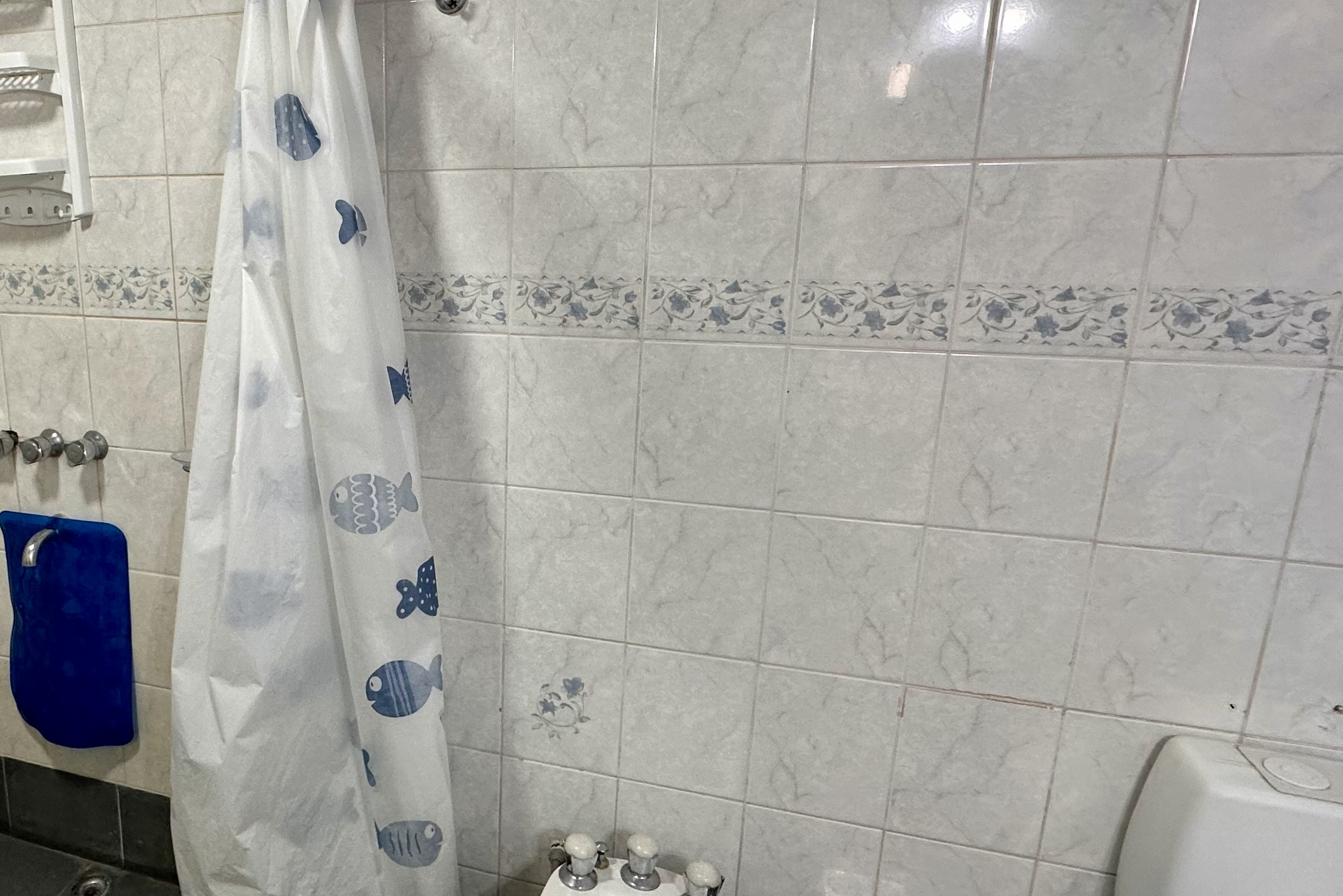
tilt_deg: -12.6
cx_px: 375
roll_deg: +1.4
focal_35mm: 25
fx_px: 933
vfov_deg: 51.3
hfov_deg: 68.0
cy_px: 414
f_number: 2.2
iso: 160
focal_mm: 2.22
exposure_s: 1/100
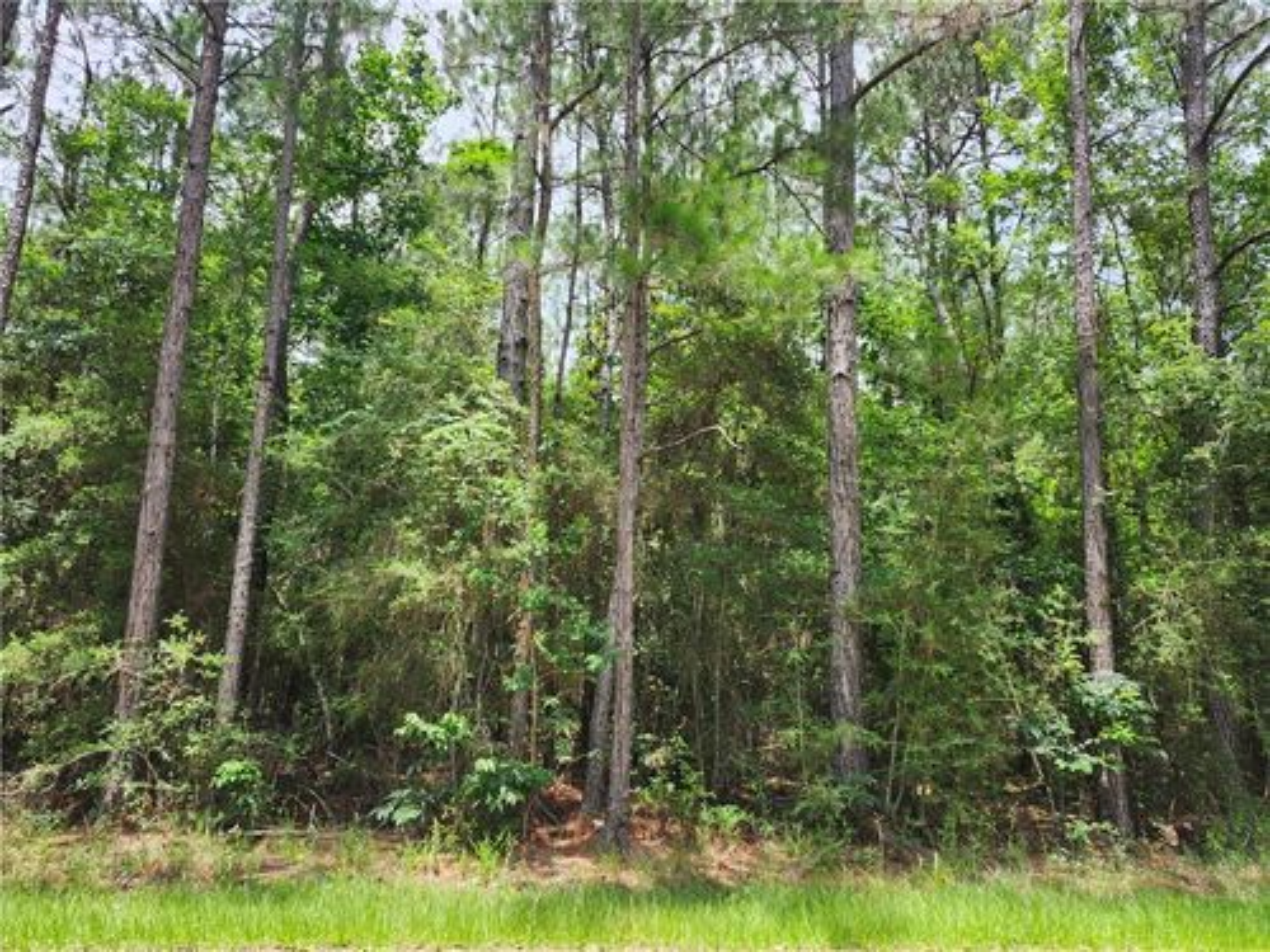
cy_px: 476
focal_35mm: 23
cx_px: 635
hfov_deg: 73.9
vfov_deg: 58.9
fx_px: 844
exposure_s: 1/423
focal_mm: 5.54
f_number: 1.8
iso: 25
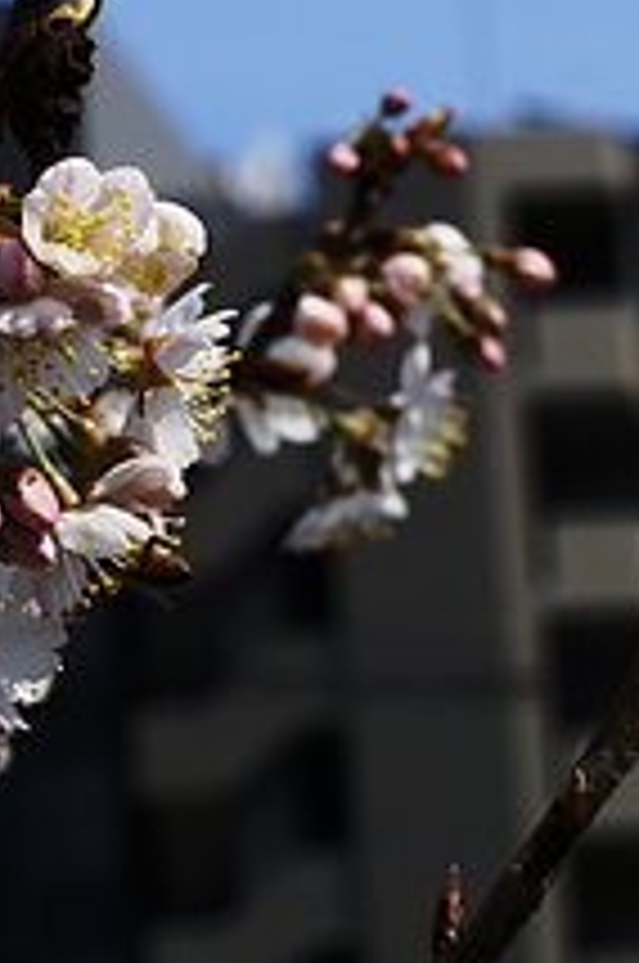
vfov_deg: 11.4
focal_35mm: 180
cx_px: -58
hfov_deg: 7.6
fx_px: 4808
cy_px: 448
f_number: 11
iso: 100
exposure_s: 1/250
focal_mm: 50
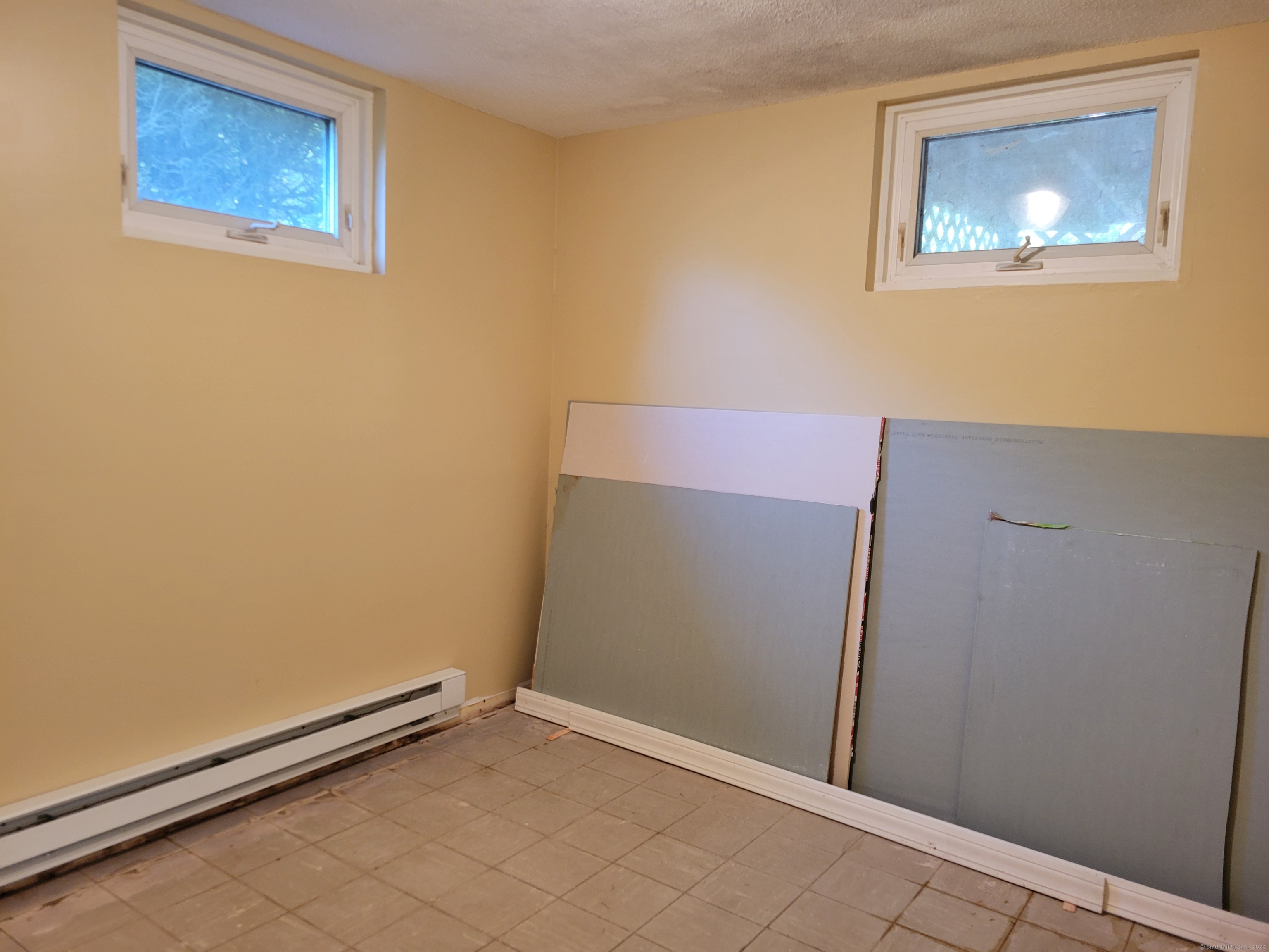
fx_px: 953
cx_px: 634
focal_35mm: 26
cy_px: 476
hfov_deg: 67.3
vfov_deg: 53.1
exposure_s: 1/40
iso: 200
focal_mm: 5.4
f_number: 1.8
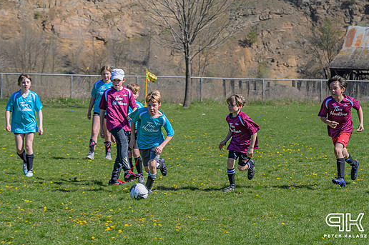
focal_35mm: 149
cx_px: 131
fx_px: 1526
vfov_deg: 9.2
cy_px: 134
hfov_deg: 13.8
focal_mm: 73
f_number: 6.3
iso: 220
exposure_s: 1/500
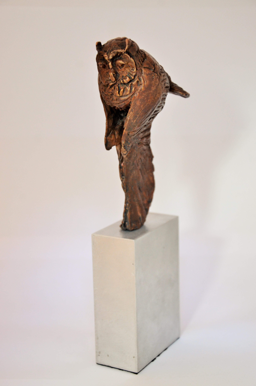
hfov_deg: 18.1
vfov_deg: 27.0
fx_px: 804
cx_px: 128
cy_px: 193
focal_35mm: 75
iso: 2500
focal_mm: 50
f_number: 5.6
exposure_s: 1/80
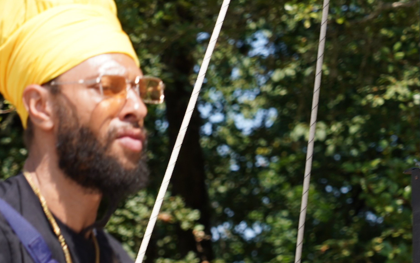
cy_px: 264
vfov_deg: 3.8
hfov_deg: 6.0
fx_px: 3972
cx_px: -43
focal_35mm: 347
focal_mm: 105
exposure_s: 1/200
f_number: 6.3
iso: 100
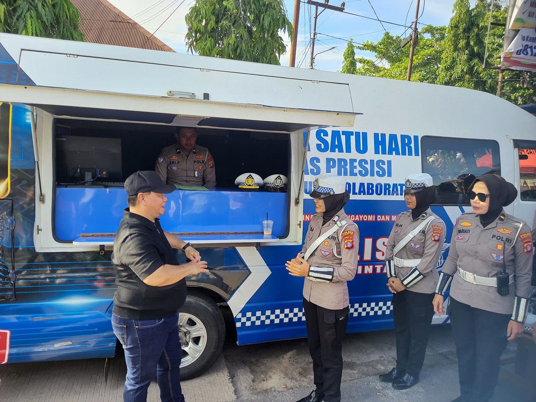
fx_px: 372
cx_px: 268
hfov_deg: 71.6
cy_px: 201
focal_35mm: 24
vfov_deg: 56.8
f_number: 1.8
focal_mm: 5.23
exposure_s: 1/280
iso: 50
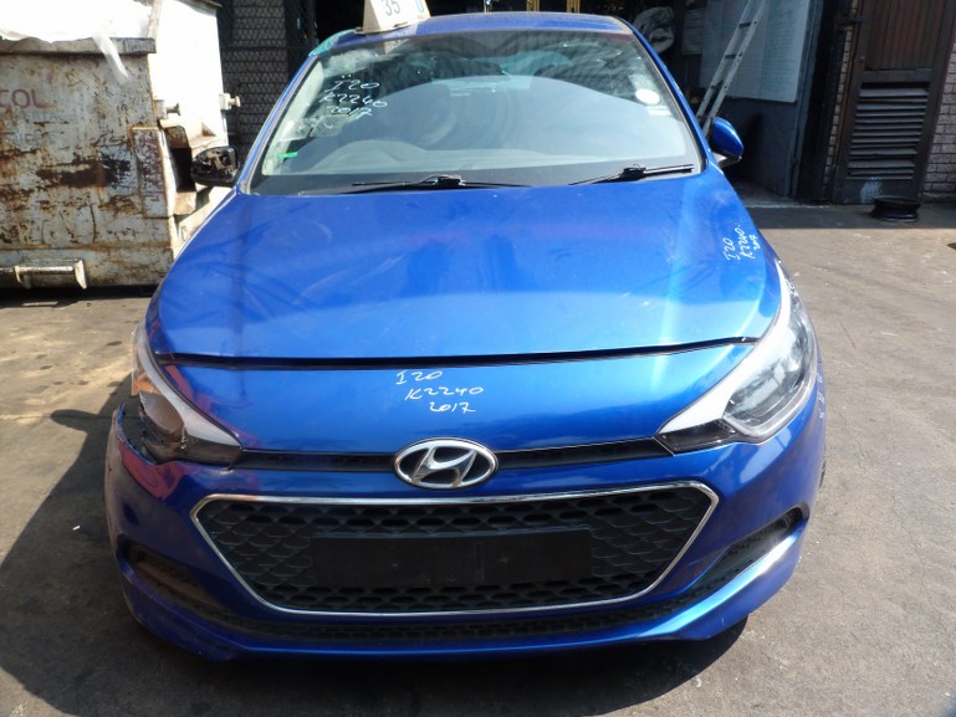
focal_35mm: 26
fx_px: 718
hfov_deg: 67.3
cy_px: 350
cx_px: 486
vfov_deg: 53.1
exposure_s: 1/160
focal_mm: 4.5
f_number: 4
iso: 80
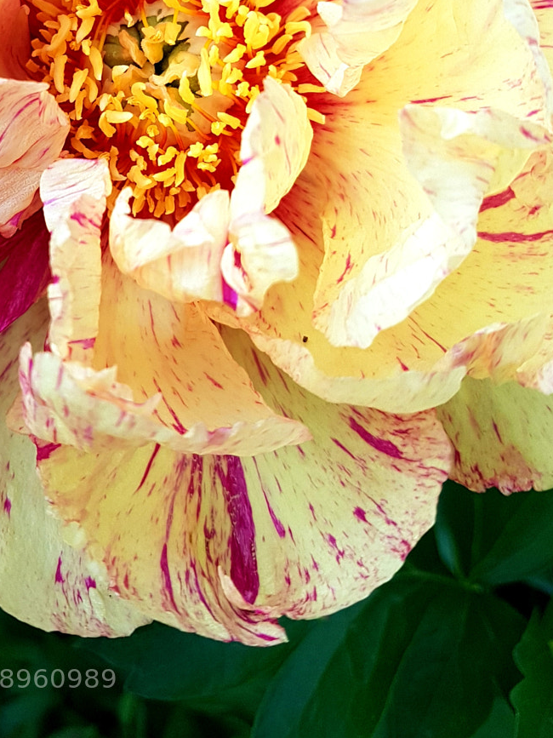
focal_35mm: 48
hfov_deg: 30.0
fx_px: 1023
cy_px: 65
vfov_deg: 37.0
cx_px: 181
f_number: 1.7
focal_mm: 4.2
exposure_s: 1/180
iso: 50
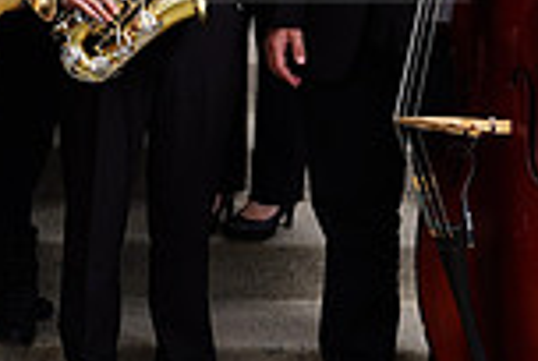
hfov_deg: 12.3
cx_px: -216
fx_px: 2396
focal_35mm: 160
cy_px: -101
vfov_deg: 8.5
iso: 100
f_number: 7.1
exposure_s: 1/200
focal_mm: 42
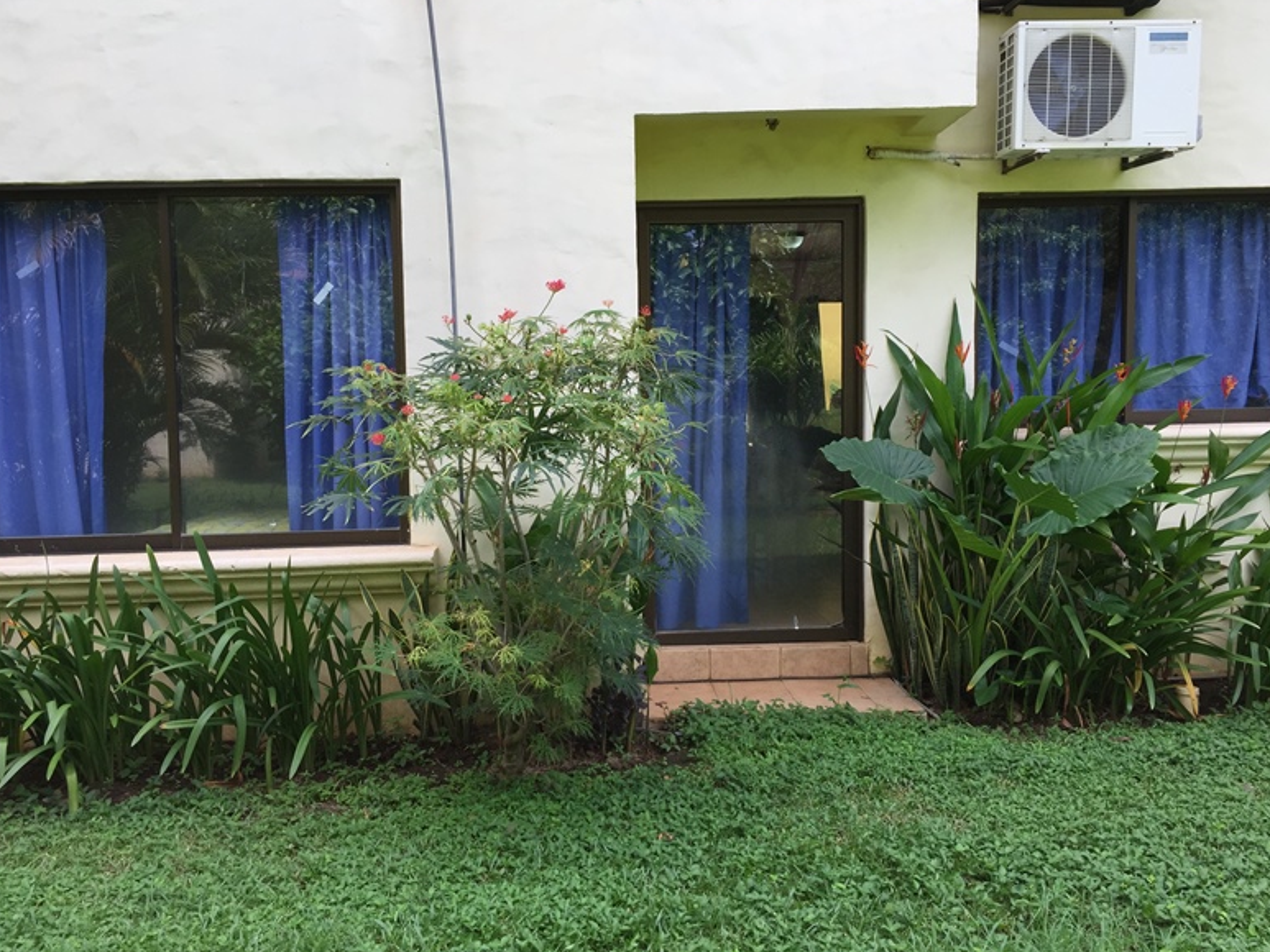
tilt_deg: -5.9
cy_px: 471
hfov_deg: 60.0
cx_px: 639
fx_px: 1101
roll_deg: -0.7
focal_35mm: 30
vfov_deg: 46.8
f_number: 2.2
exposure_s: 1/590
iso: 32
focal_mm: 4.15
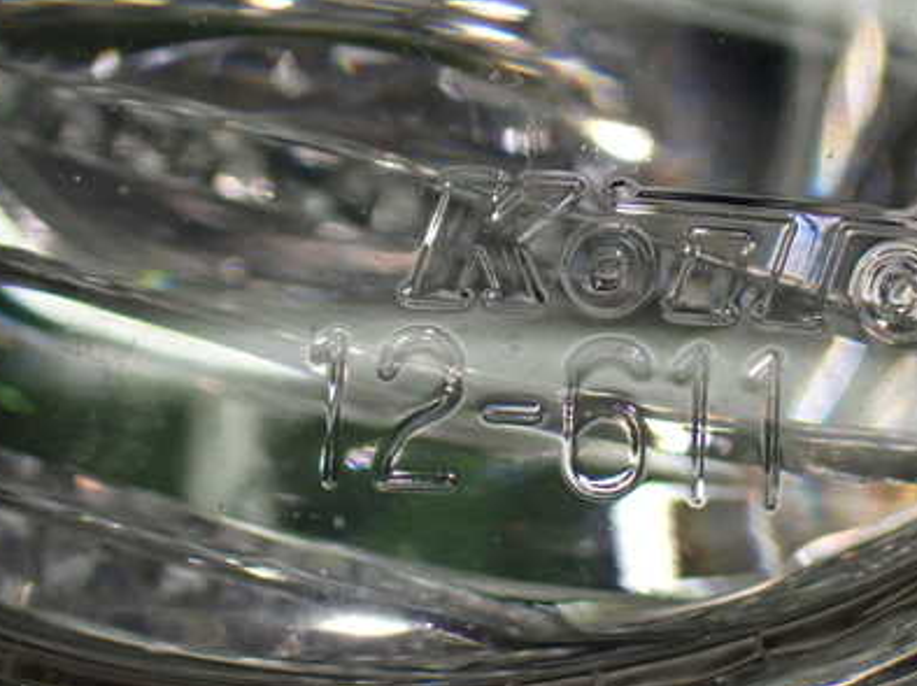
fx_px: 3309
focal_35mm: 125
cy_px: 346
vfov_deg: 11.8
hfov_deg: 15.8
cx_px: 589
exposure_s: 1/320
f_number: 4.3
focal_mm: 14.62
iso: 500
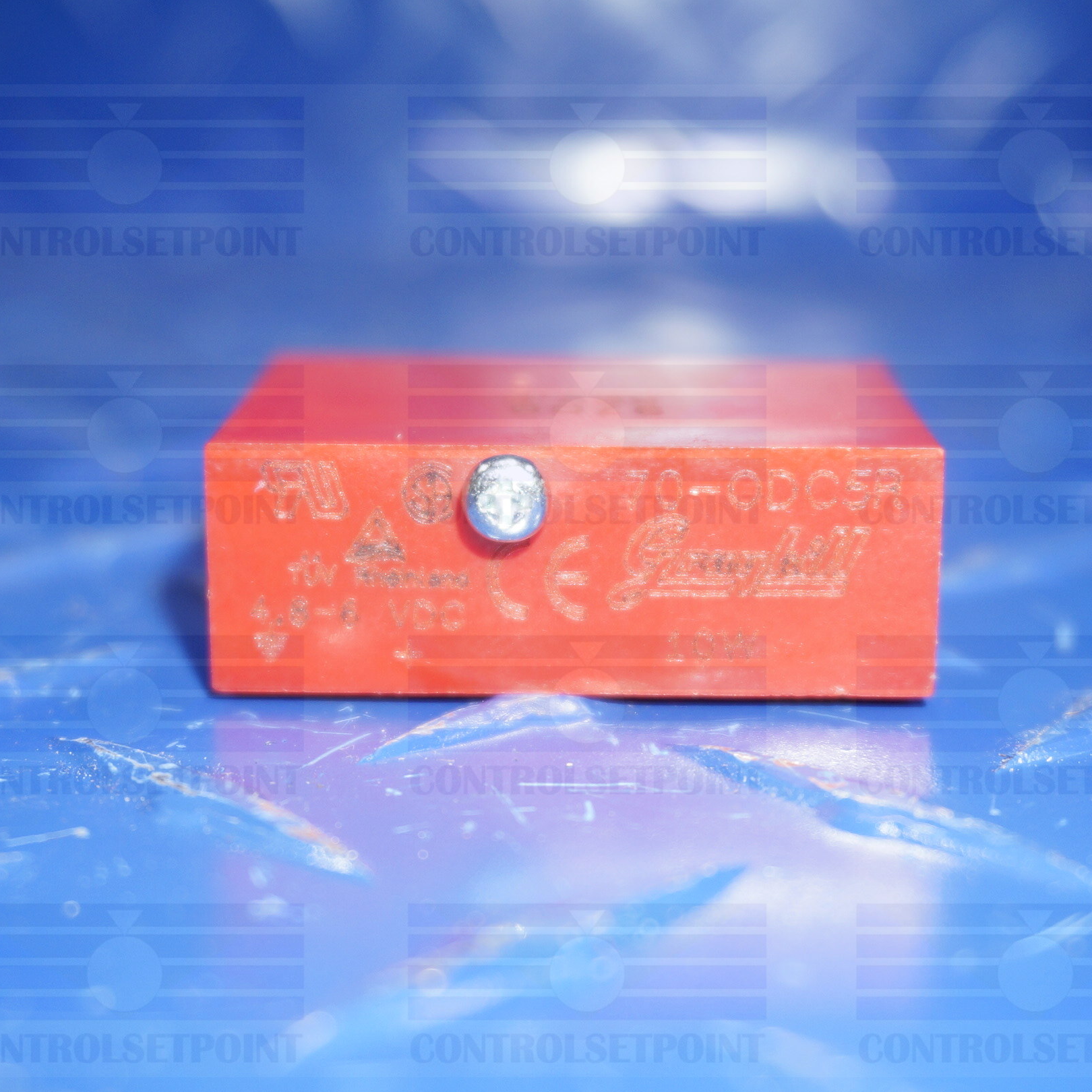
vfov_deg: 28.8
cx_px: 547
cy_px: 547
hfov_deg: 28.8
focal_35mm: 60
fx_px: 2129
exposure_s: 1/60
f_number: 5
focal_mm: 31
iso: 320
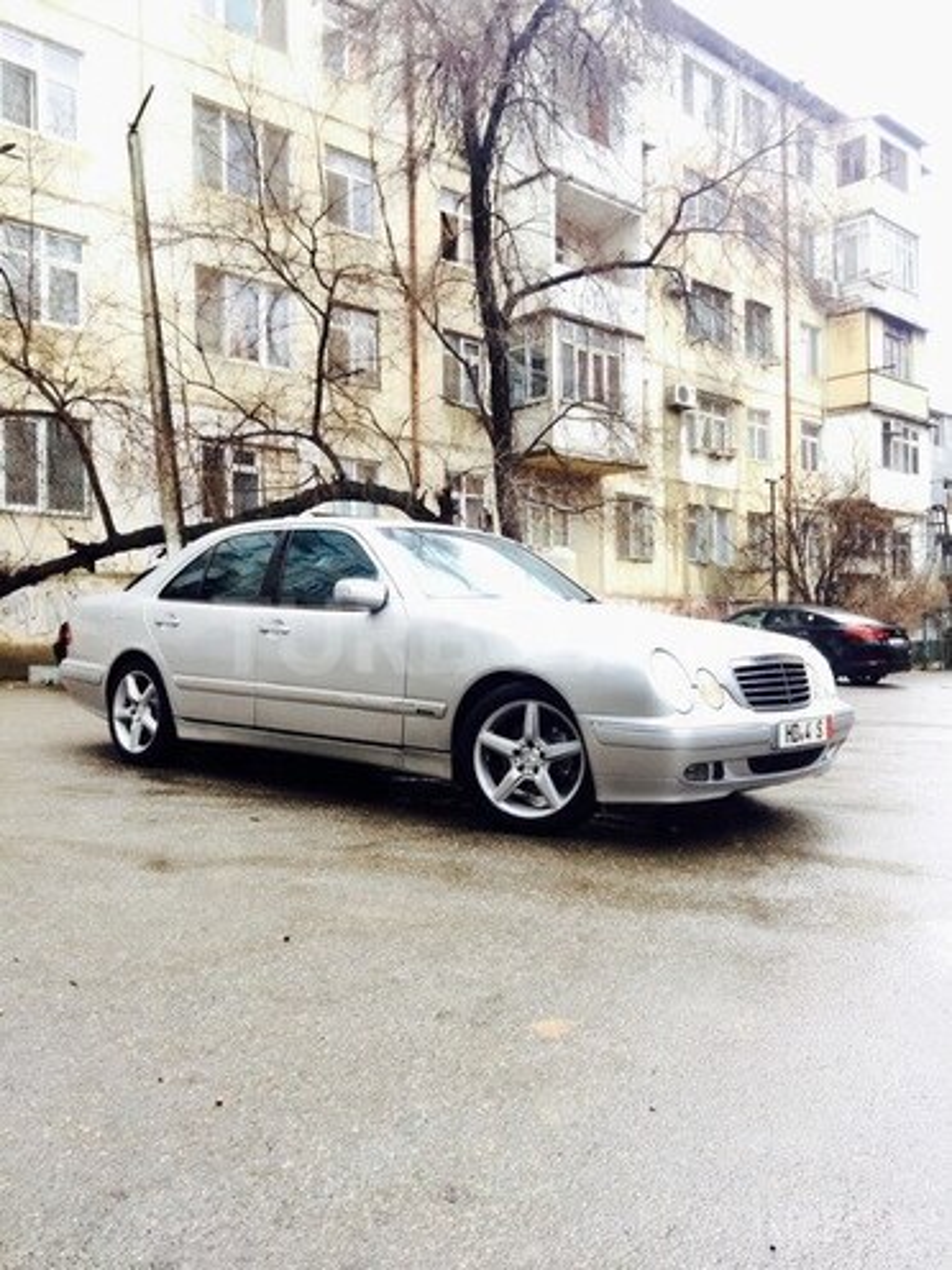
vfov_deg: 61.7
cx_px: 476
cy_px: 635
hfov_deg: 48.2
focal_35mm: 29
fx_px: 1063
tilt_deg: +0.9
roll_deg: +0.7
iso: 40
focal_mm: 4.15
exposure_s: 1/100
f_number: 2.2
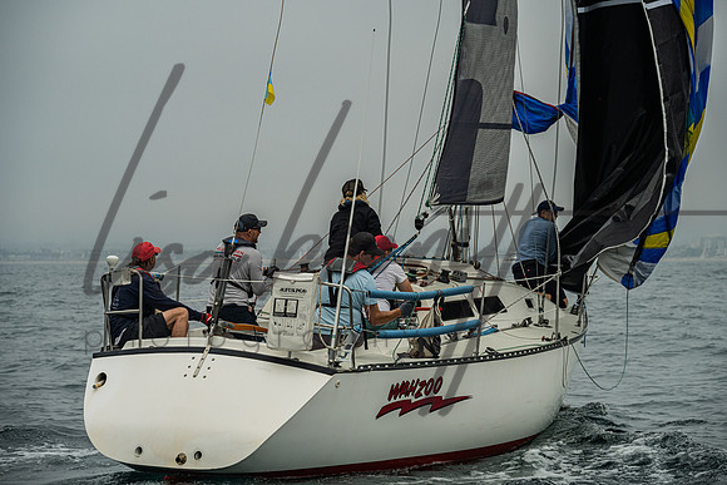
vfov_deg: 12.3
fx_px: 2244
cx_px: 364
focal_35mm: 111
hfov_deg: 18.4
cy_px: 242
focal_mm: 110
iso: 400
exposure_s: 1/3200
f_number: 6.3
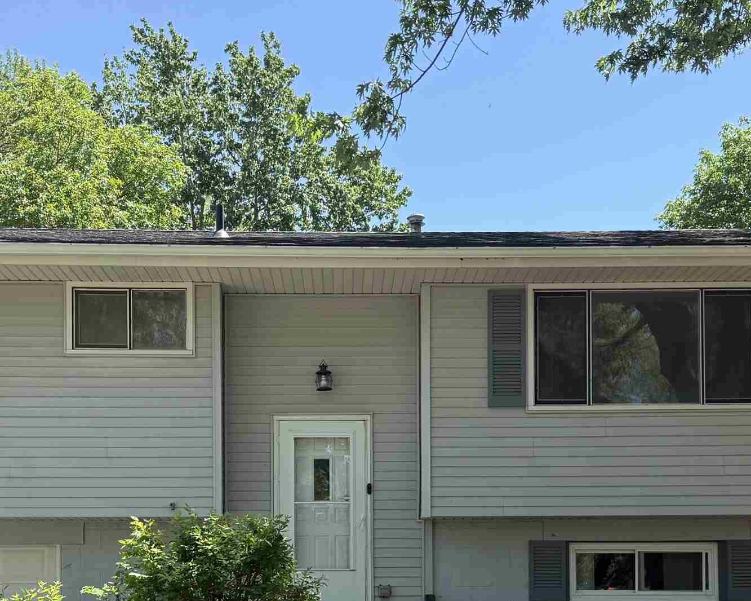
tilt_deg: +3.4
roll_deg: +0.4
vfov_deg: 27.0
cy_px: 554
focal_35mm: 54
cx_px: 352
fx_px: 1200
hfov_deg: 34.7
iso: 100
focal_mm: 6.76
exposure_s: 1/1585
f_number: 1.78
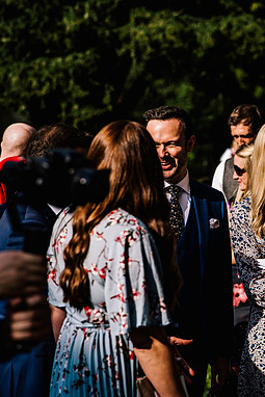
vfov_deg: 15.3
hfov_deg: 10.2
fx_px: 1478
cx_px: 259
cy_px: 200
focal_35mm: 134
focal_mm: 85
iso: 50
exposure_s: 1/640
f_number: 3.5
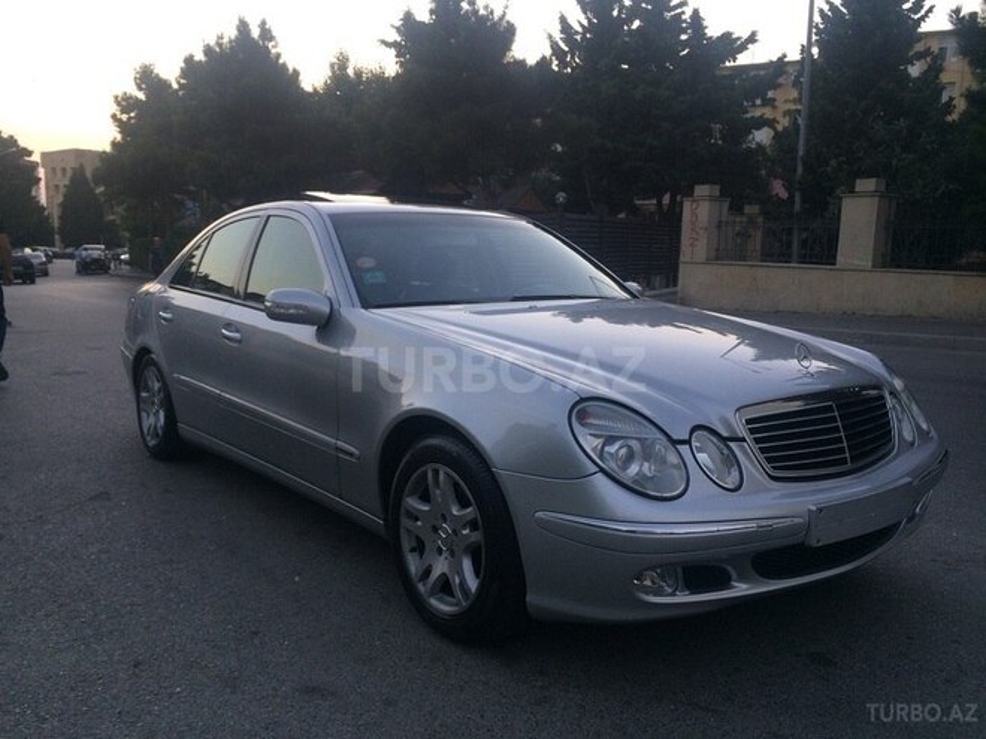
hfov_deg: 61.7
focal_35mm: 29
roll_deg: -1.0
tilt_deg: -9.0
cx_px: 493
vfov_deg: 48.2
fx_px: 826
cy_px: 370
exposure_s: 1/50
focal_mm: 4.15
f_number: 2.2
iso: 50
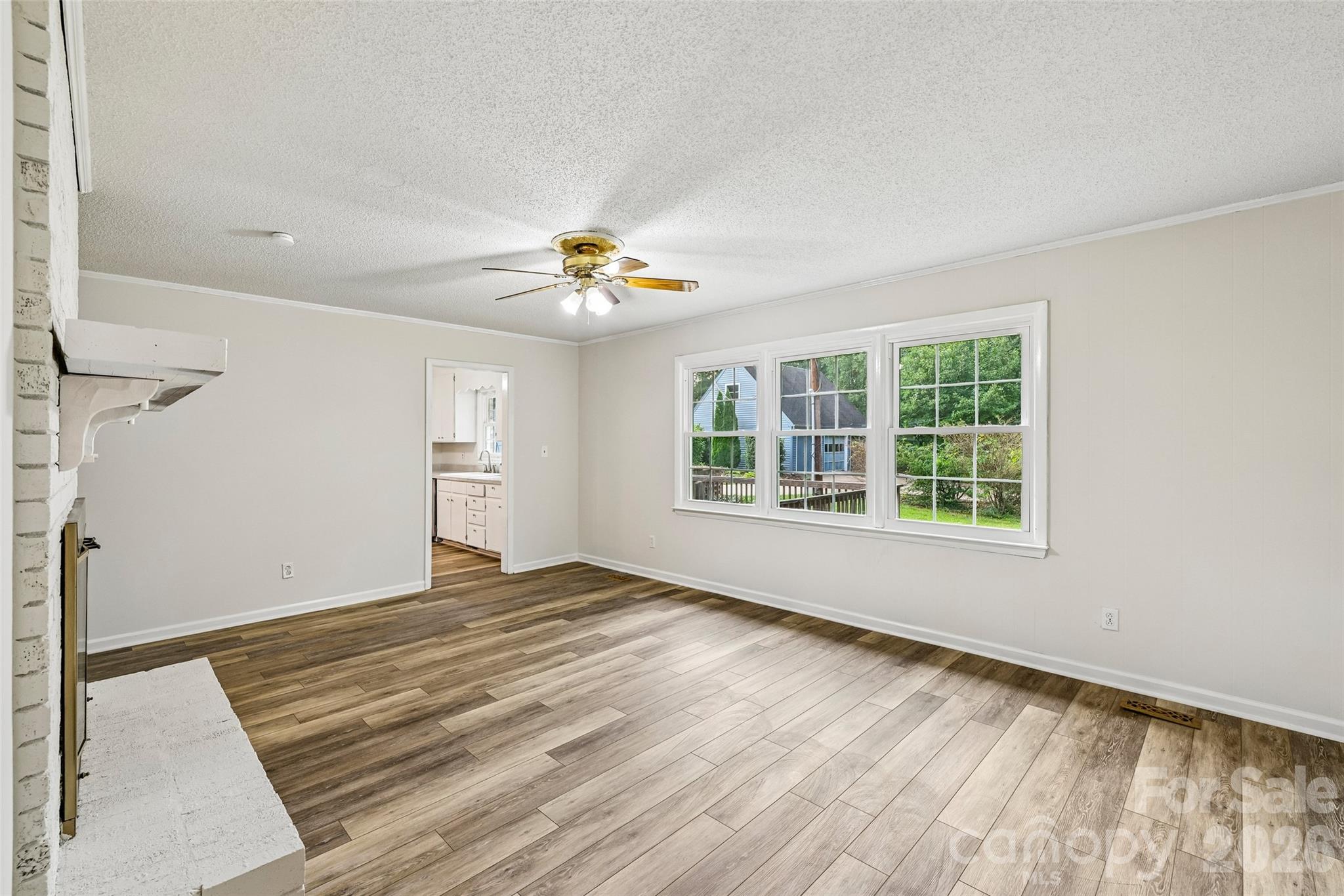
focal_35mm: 15
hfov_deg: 100.4
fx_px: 560
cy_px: 448
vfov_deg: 77.3
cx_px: 672
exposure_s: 1/15
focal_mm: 15
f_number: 8
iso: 320
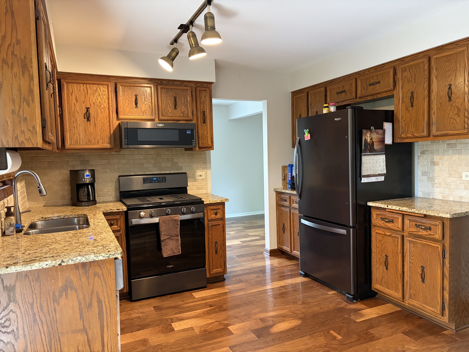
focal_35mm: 26
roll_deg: +1.8
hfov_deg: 67.3
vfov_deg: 53.1
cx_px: 234
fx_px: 352
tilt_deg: -3.1
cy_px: 176
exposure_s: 1/60
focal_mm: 5.96
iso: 500
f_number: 1.6
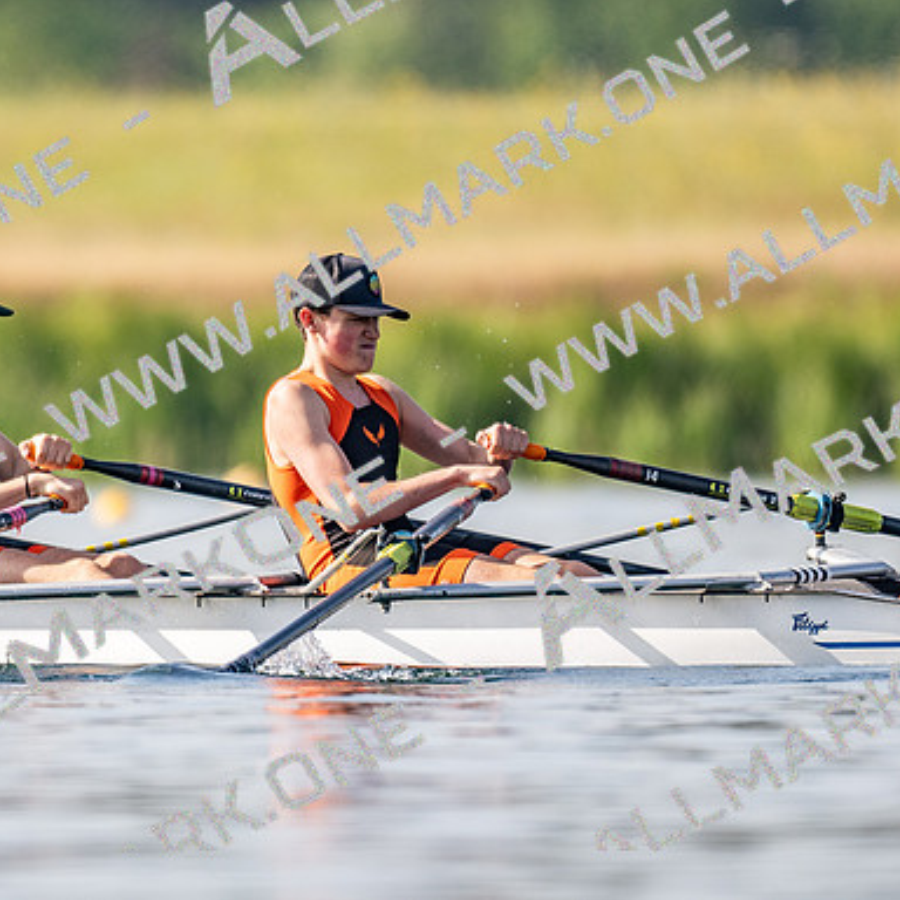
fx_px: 33974
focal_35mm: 1155
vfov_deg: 1.5
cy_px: 450
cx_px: 333
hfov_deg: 1.5
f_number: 4
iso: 180
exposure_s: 1/2500
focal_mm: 600
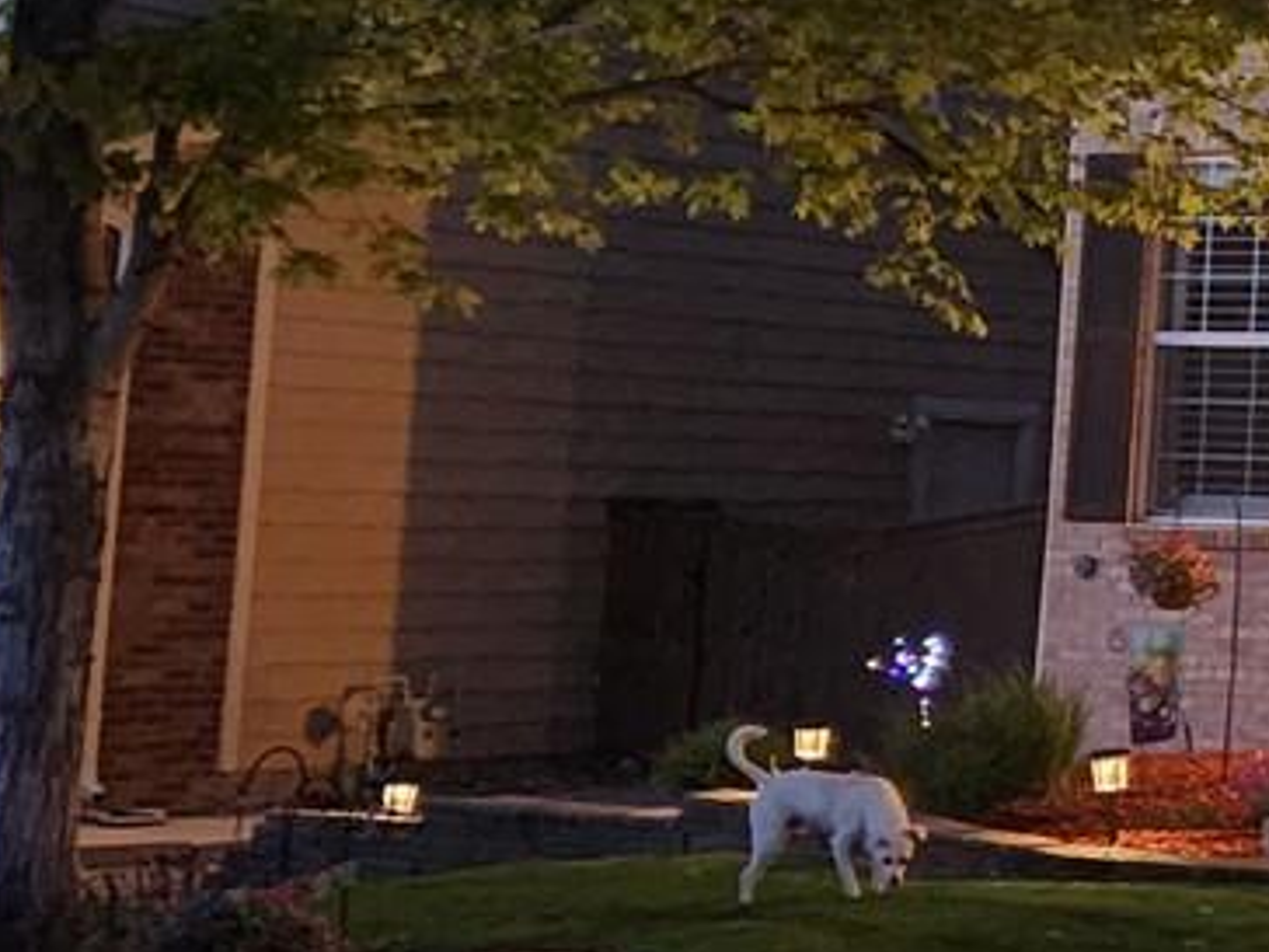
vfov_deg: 14.5
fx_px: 3703
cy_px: 164
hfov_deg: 16.6
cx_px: 2189
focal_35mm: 101
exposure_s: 1/24
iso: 1250
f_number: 1.8
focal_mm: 5.4
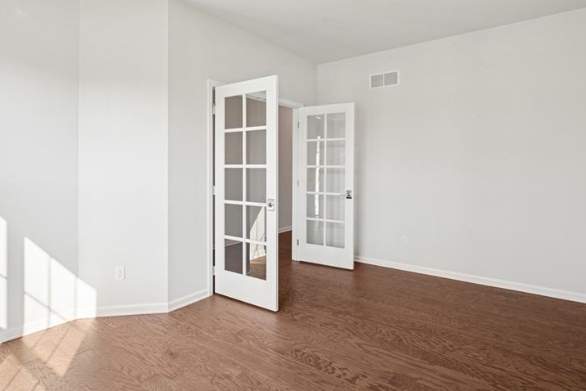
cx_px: 283
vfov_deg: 59.8
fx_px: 337
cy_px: 163
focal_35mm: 21
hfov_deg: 82.0
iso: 80
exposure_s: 1/8
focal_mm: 14.5
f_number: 9
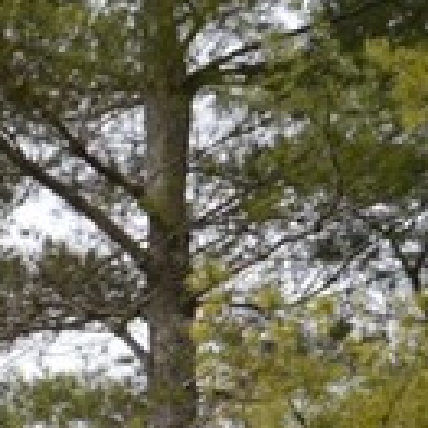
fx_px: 3245
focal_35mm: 232
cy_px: 918
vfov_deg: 7.2
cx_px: -662
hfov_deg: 7.0
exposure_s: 1/200
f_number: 9
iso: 100
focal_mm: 22
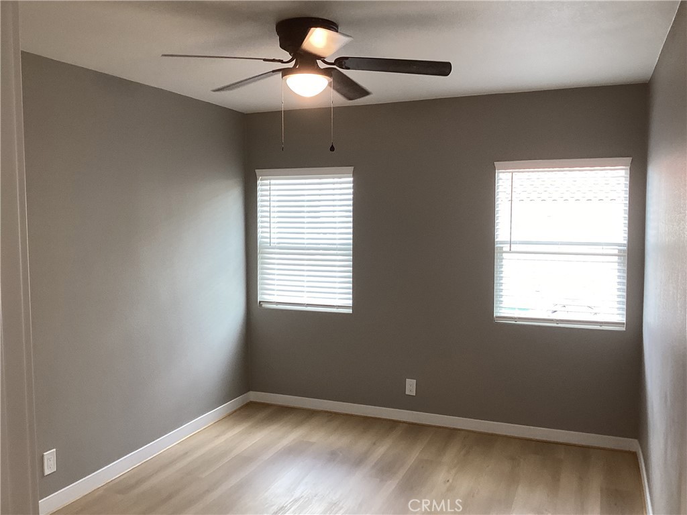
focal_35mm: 31
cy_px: 258
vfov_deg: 45.4
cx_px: 344
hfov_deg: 58.4
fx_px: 615
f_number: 2.4
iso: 64
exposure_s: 1/60
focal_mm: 3.3
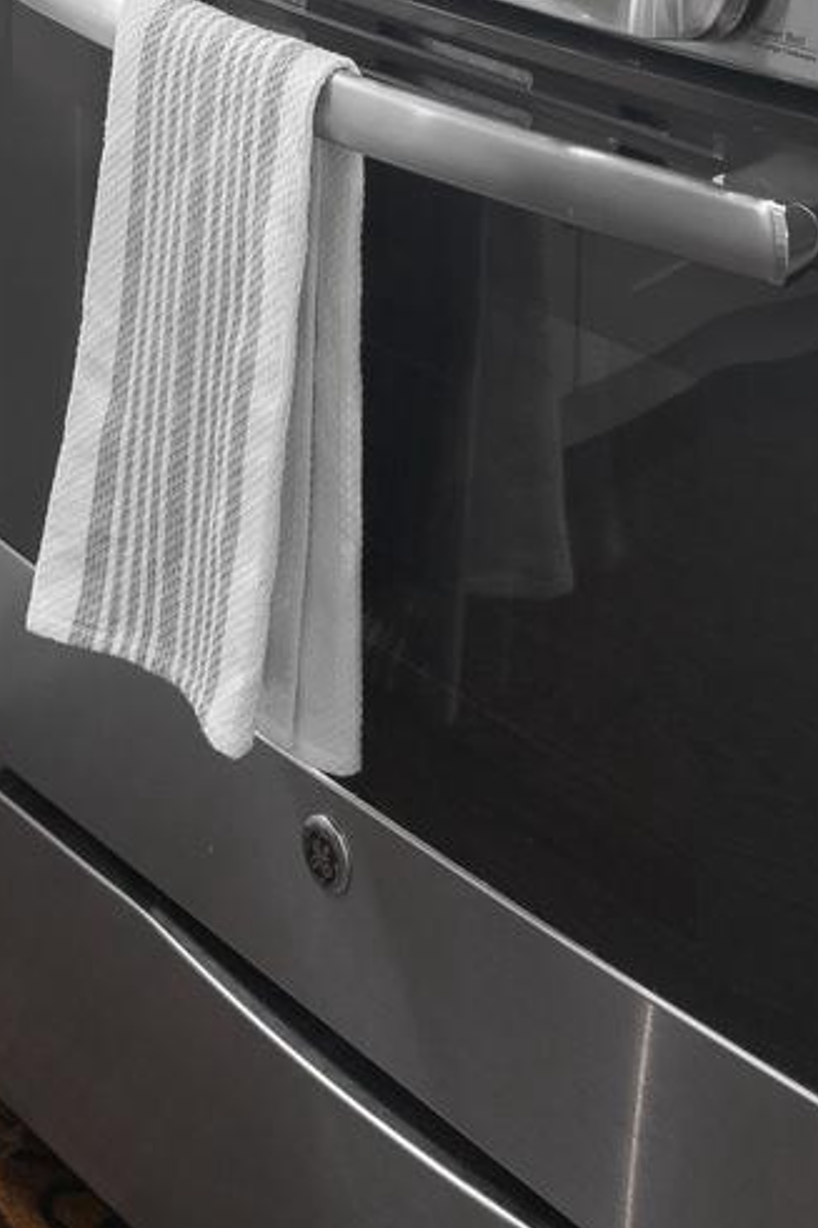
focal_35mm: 72
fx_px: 2456
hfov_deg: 18.9
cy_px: -603
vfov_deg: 22.9
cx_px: 534
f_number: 10
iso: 320
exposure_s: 1/2
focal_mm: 23
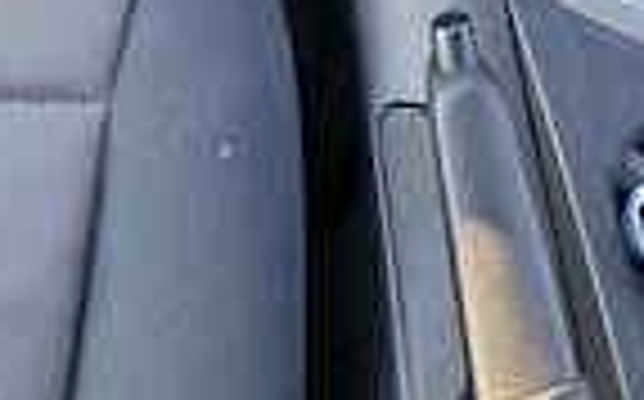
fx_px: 1350
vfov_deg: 13.5
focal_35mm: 77
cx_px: 649
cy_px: -490
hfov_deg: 25.5
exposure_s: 1/120
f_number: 1.8
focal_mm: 4.25
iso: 125
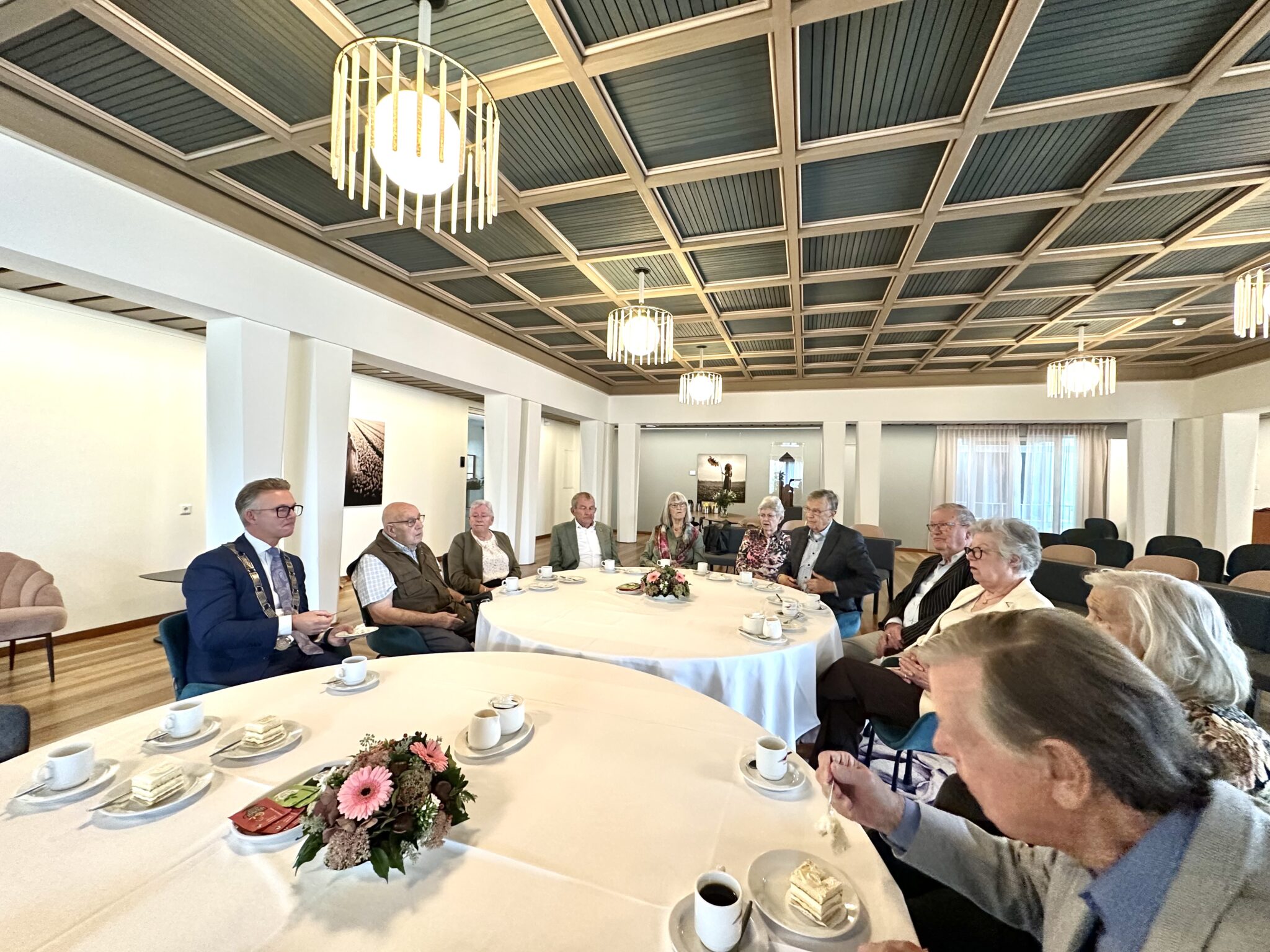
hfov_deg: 102.1
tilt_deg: +0.2
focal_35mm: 14
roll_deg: -1.6
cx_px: 635
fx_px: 514
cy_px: 476
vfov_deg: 85.7
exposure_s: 1/59
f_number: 2.2
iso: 400
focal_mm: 2.22
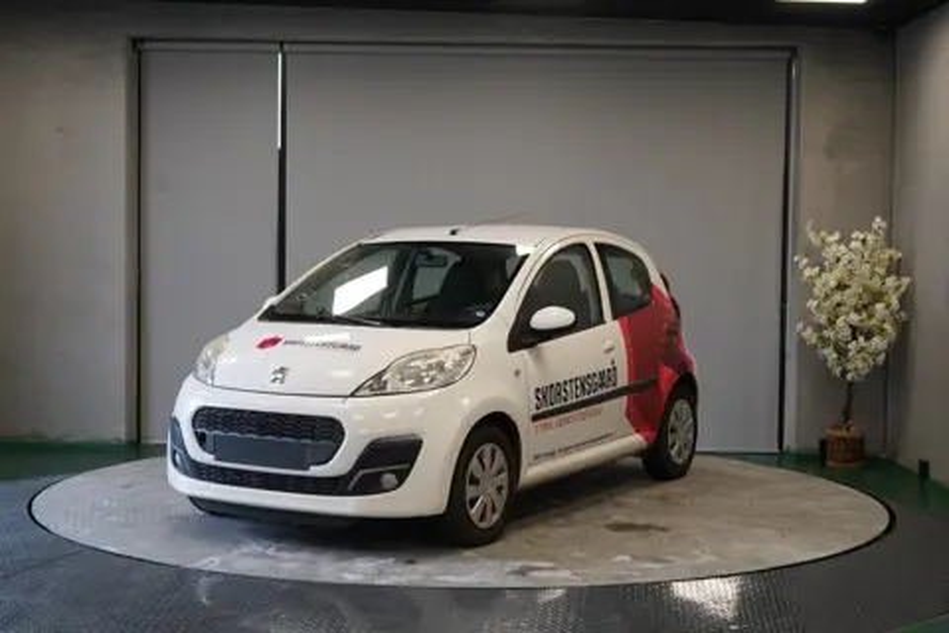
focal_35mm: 55
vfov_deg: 24.6
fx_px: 1450
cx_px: 474
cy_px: 316
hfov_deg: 36.2
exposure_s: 1/160
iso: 1250
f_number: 5
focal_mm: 55
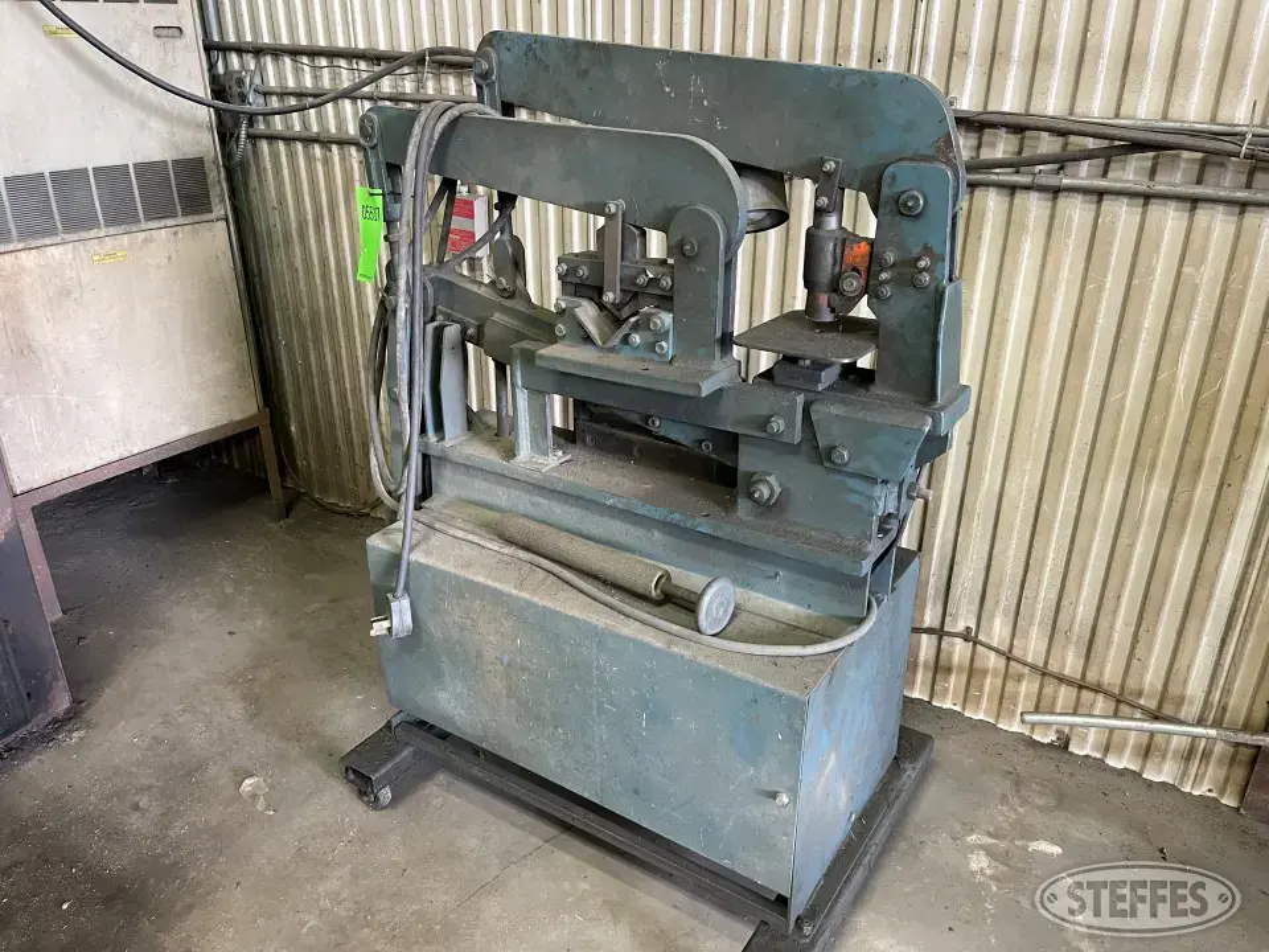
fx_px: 953
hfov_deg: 67.3
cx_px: 634
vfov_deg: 53.1
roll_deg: +0.7
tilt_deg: -20.7
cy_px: 476
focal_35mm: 26
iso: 320
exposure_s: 1/60
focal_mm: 5.1
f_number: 1.6
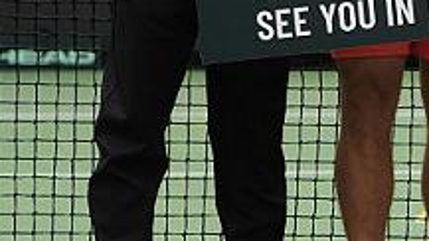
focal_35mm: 259
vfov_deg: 4.7
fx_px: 2946
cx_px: 695
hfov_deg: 8.1
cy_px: -46
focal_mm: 70
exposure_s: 1/2000
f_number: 3.2
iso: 640
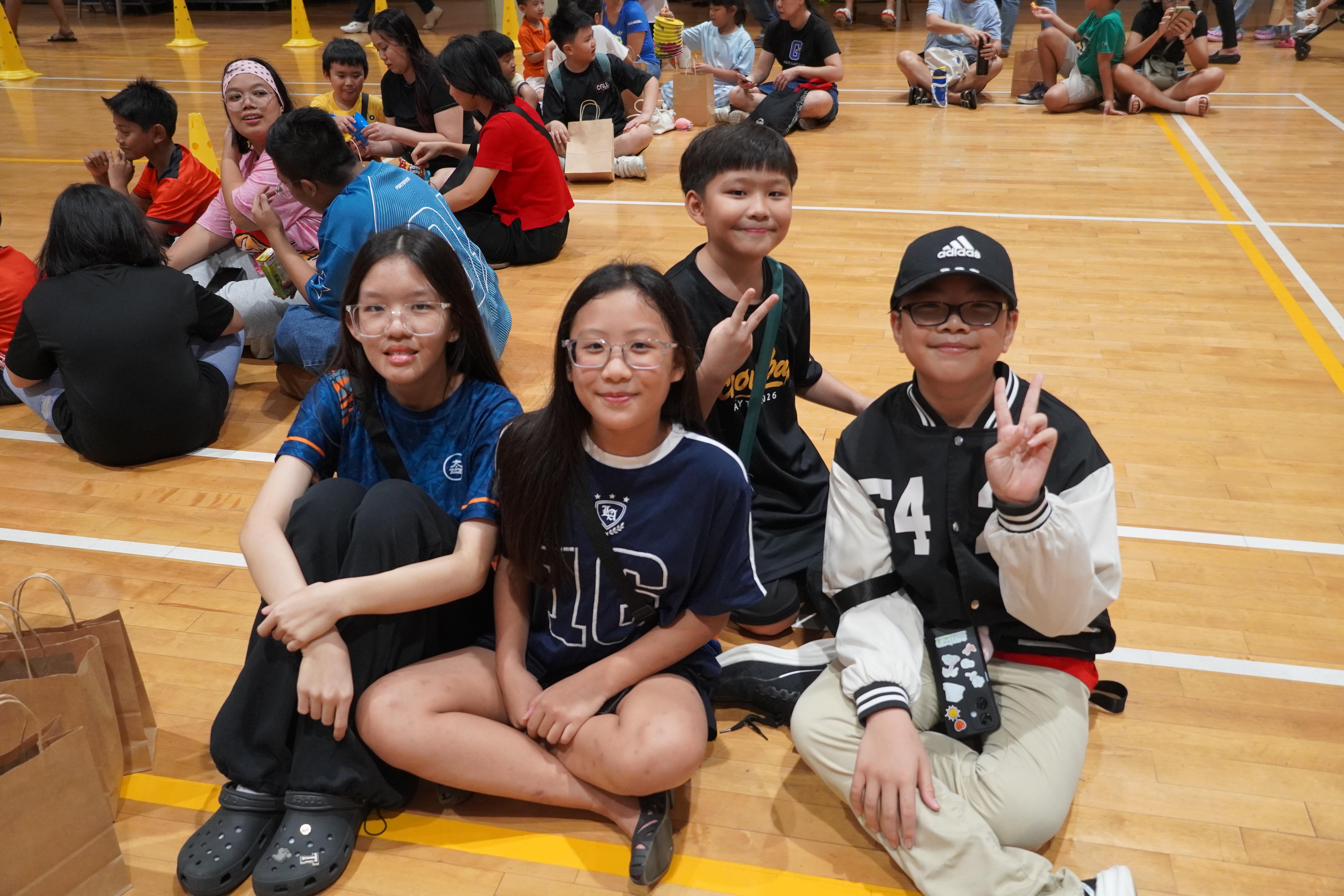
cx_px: 672
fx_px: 1232
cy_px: 448
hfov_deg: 57.2
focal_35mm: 33
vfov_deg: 40.0
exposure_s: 1/160
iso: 1600
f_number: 4
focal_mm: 22
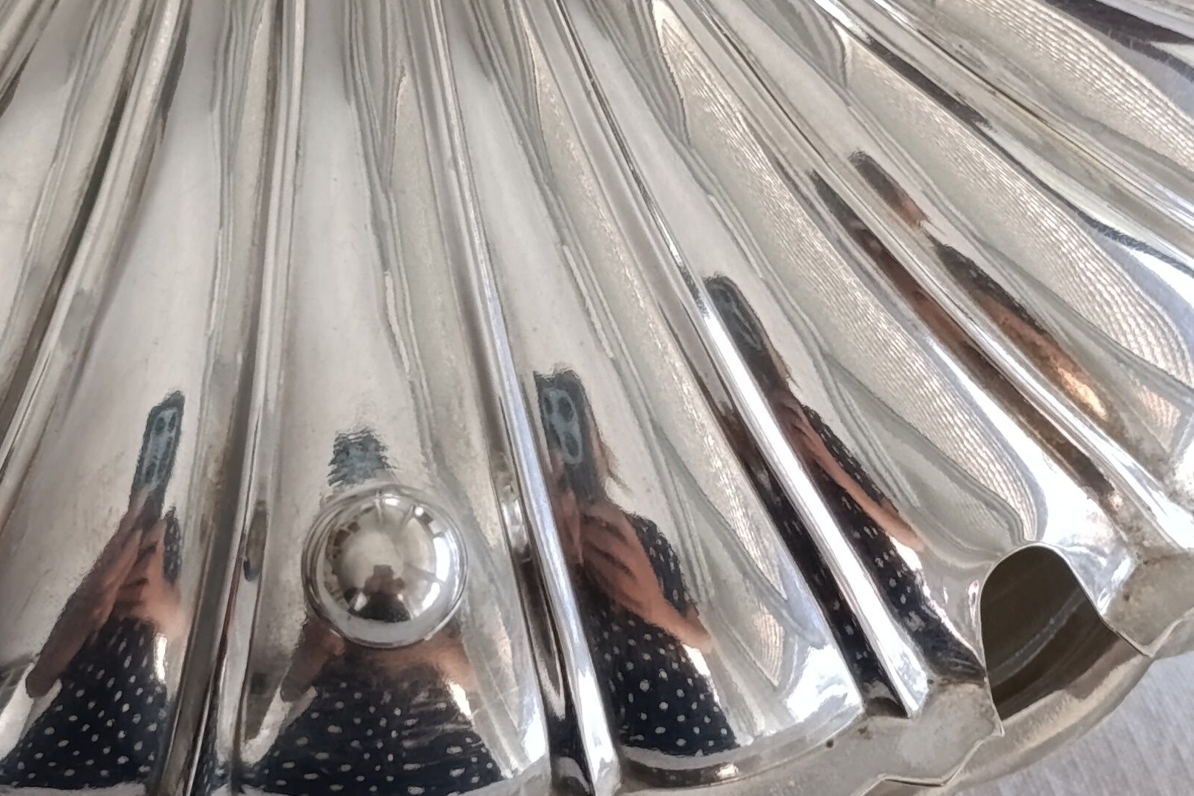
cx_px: 488
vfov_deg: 11.3
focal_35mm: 121
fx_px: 4013
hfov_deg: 16.9
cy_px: 252
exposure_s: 1/100
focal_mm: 6.11
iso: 666
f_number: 1.65
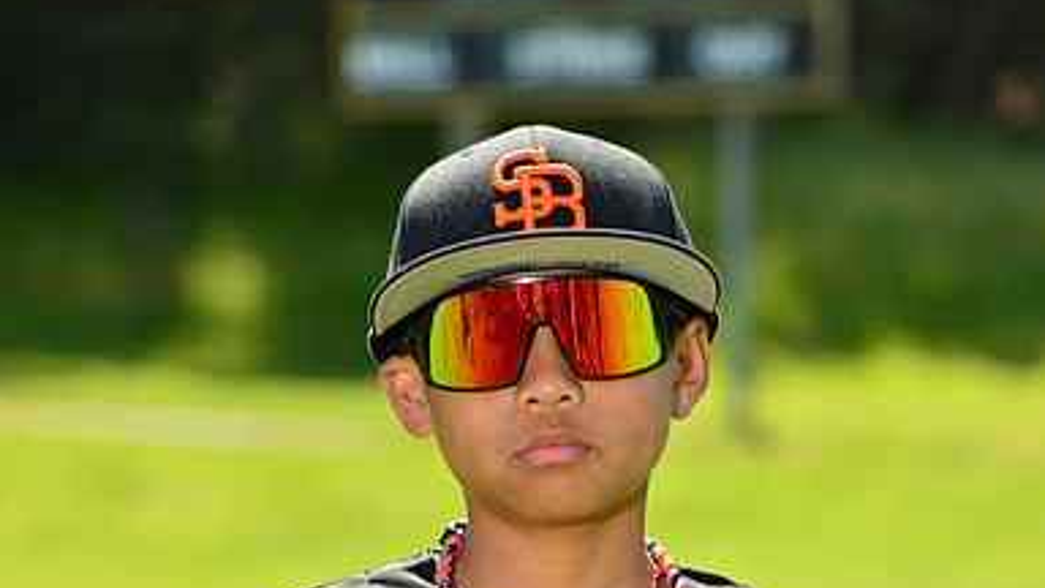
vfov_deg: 4.1
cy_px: 757
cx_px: 521
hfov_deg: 7.4
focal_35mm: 293
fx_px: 8119
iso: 200
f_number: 8
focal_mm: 185
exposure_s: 1/250
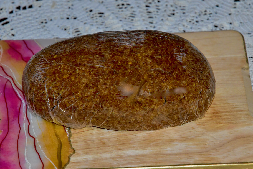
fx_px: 946
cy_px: 85
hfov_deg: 15.2
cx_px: 128
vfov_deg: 10.2
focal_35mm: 135
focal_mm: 85
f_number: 7.1
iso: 3200
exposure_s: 1/125
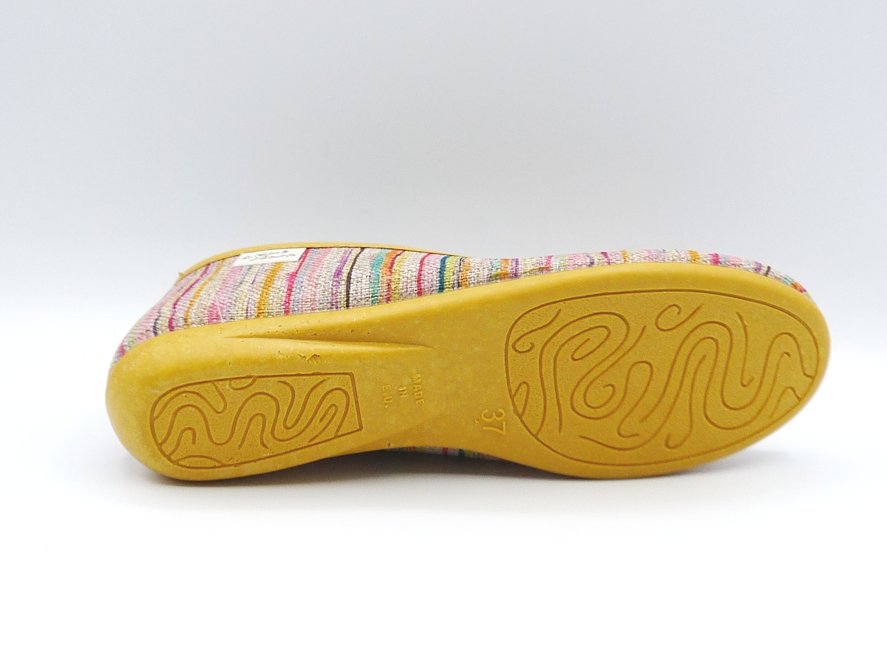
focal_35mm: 48
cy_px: 332
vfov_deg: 30.3
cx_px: 444
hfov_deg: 39.7
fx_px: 1230
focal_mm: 4.8
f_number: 4
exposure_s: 1/200
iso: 100
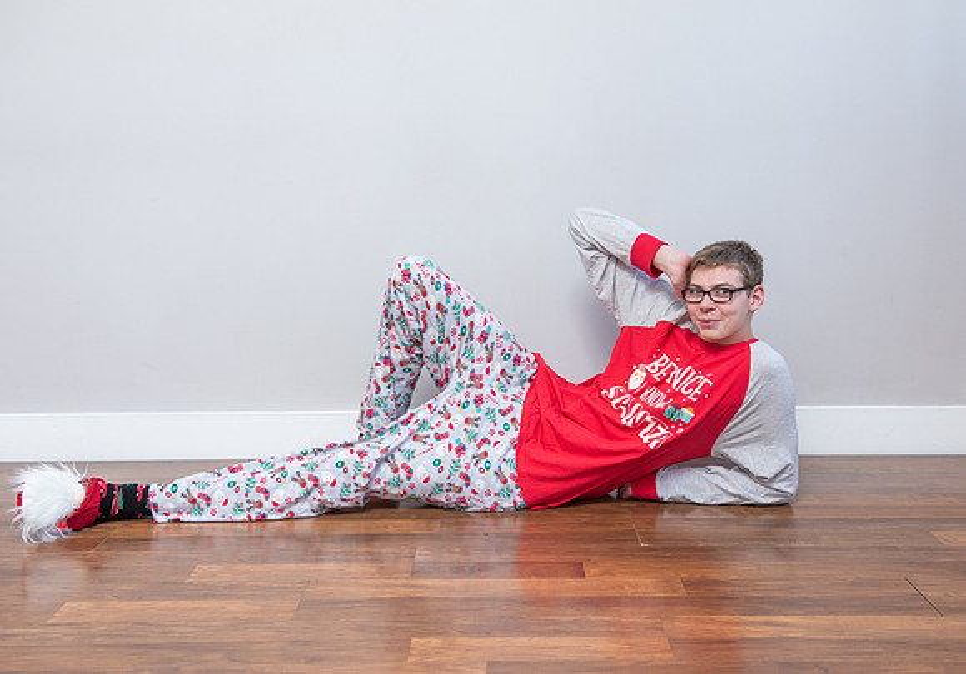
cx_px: 505
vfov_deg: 31.5
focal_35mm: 44
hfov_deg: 43.9
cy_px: 337
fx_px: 1197
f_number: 5
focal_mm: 42
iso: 1000
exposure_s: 1/200
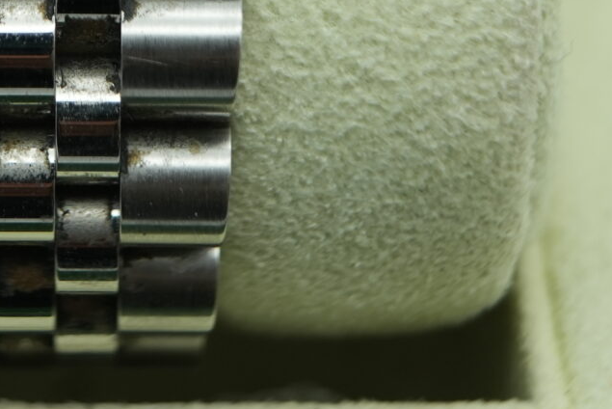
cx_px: 29
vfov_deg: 9.4
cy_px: -282
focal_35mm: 141
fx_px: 2398
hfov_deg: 14.4
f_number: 5
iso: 400
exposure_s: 1/250
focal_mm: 35
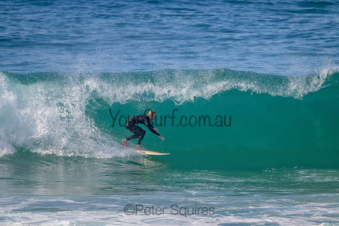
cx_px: 170
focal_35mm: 800
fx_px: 7535
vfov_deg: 1.7
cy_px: 113
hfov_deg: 2.6
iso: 1600
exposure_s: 1/2000
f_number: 11
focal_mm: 800
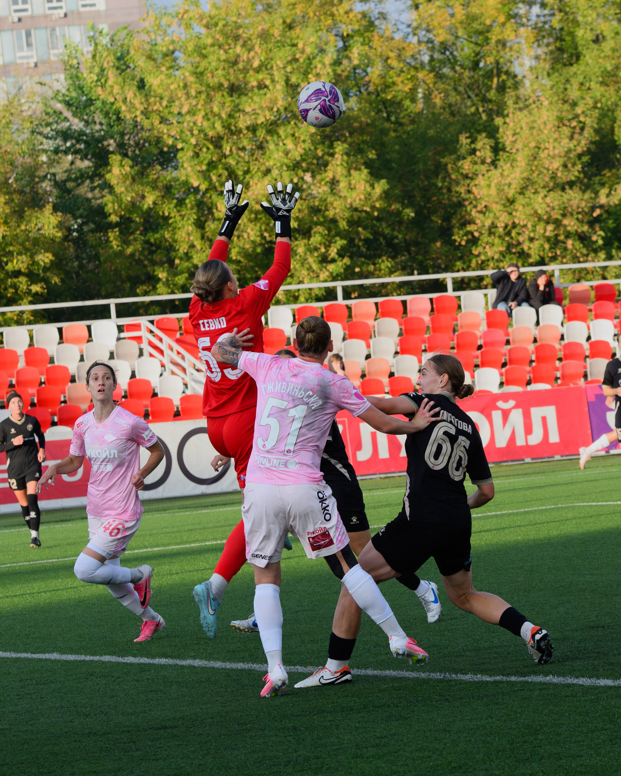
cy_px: 405
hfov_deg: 7.8
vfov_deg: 9.7
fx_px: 4569
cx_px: 456
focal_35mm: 199
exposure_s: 1/2000
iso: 1100
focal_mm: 105
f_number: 7.1
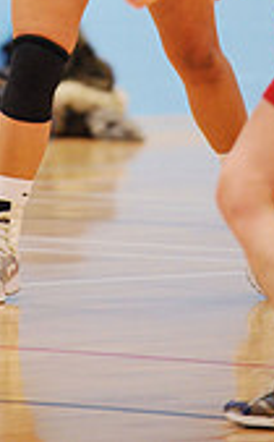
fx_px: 6515
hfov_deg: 2.4
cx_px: -9
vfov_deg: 3.9
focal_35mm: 543
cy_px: -144
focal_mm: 200
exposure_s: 1/400
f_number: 2.8
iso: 5000
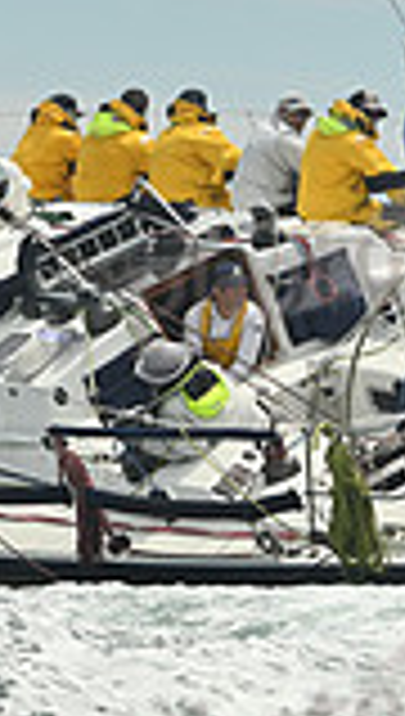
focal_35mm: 267
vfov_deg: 8.0
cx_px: -108
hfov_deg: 4.6
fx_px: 5073
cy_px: 70
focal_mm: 70
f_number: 9
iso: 250
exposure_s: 1/1250
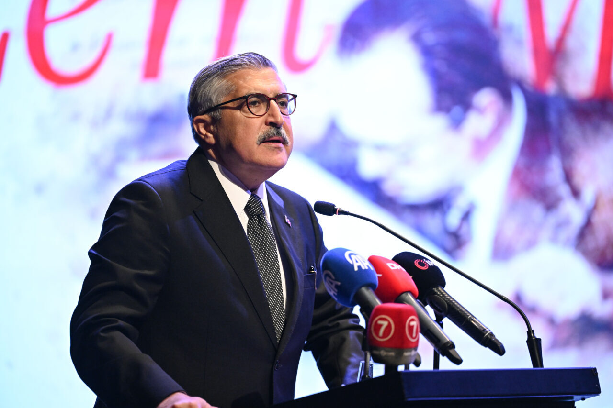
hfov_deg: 10.3
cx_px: 306
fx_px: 3405
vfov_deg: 6.9
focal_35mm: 200
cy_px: 204
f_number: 2.8
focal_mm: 200
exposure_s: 1/320
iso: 3200
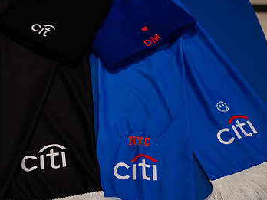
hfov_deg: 44.7
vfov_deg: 34.0
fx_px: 324
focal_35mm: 42
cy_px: 133
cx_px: 120
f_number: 3.2
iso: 400
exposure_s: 1/200
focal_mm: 25
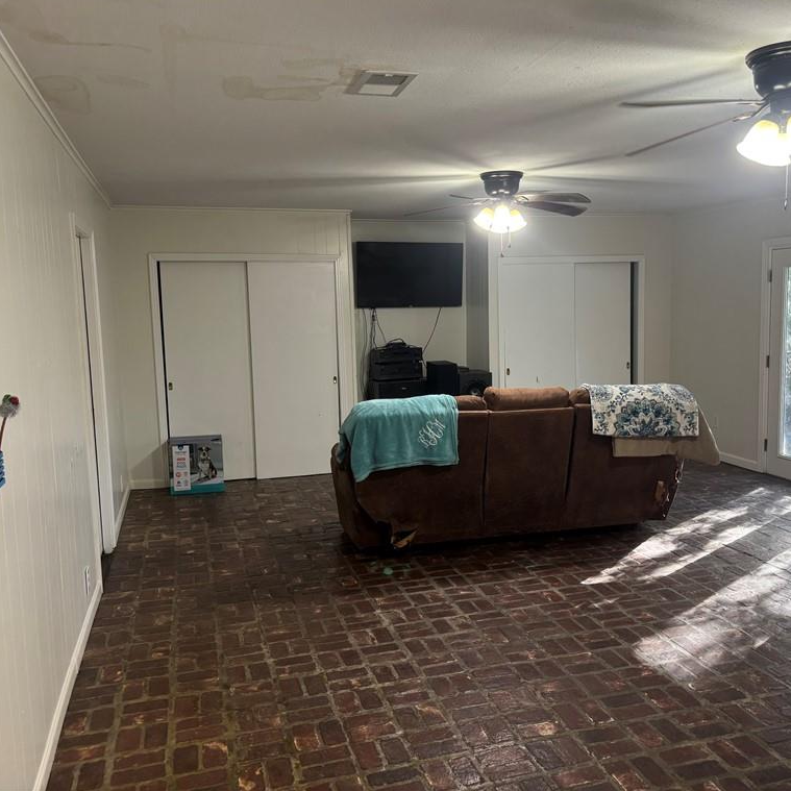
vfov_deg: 52.5
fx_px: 801
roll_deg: +1.2
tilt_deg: -7.1
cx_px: 444
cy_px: 392
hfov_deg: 52.4
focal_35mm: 31
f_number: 1.6
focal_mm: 5.96
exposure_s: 1/60
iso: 160
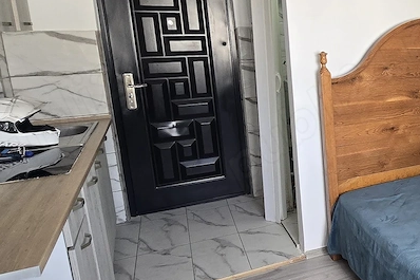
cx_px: 462
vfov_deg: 38.7
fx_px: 396
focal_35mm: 34
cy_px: 116
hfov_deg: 43.3
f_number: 2.2
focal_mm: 2.2
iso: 80
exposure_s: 1/50
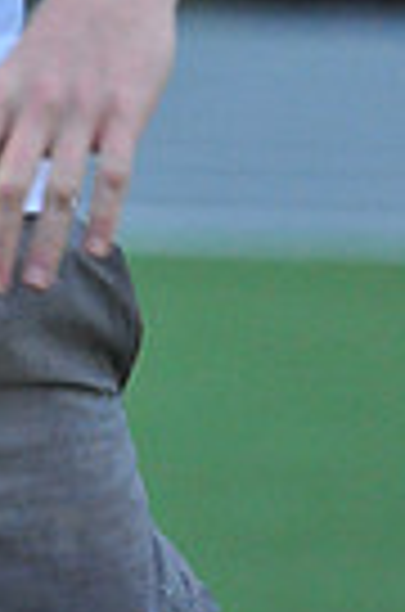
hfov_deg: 0.6
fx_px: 36261
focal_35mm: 2138
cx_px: -333
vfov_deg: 1.0
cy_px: -644
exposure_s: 1/160
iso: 5000
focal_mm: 500
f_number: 13
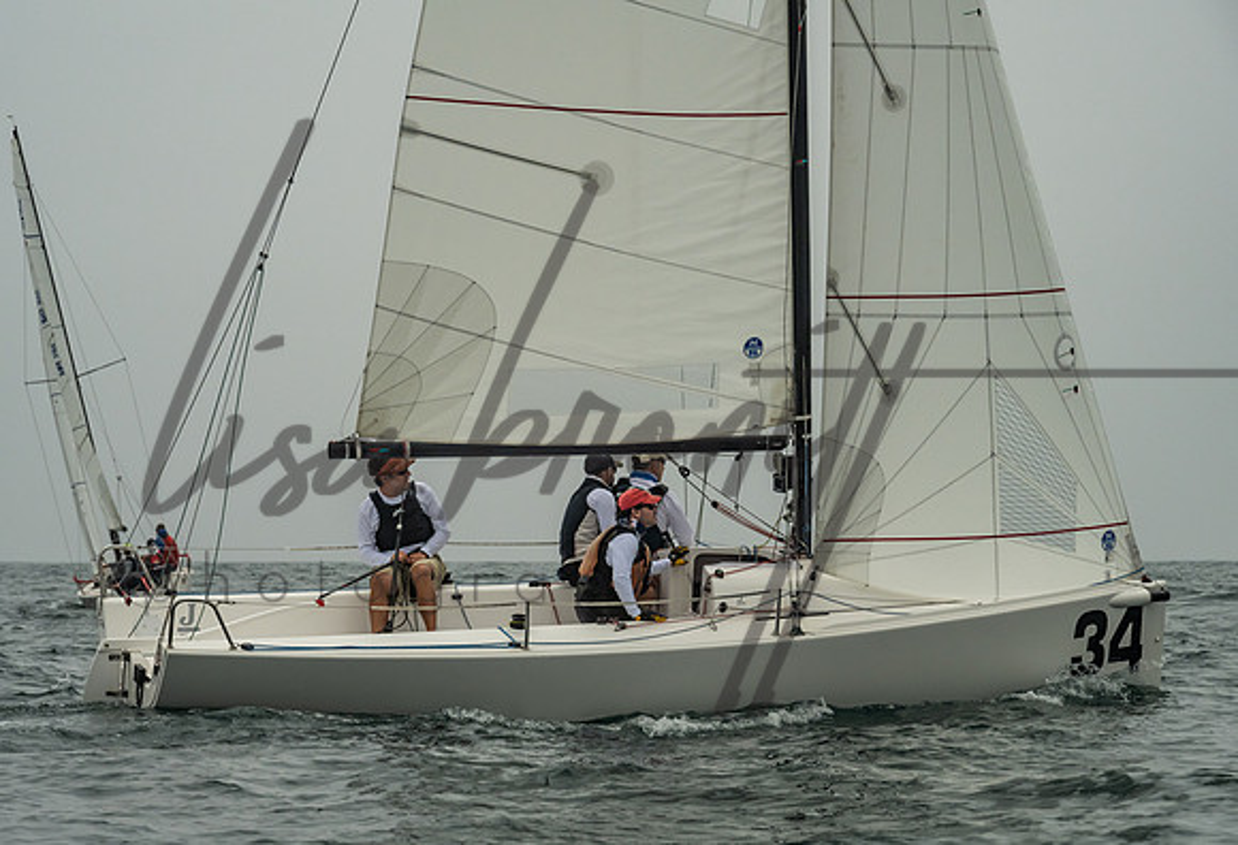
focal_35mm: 147
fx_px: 5102
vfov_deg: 9.5
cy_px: 440
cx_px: 588
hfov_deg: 13.8
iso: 800
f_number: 9
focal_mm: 130
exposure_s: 1/3200
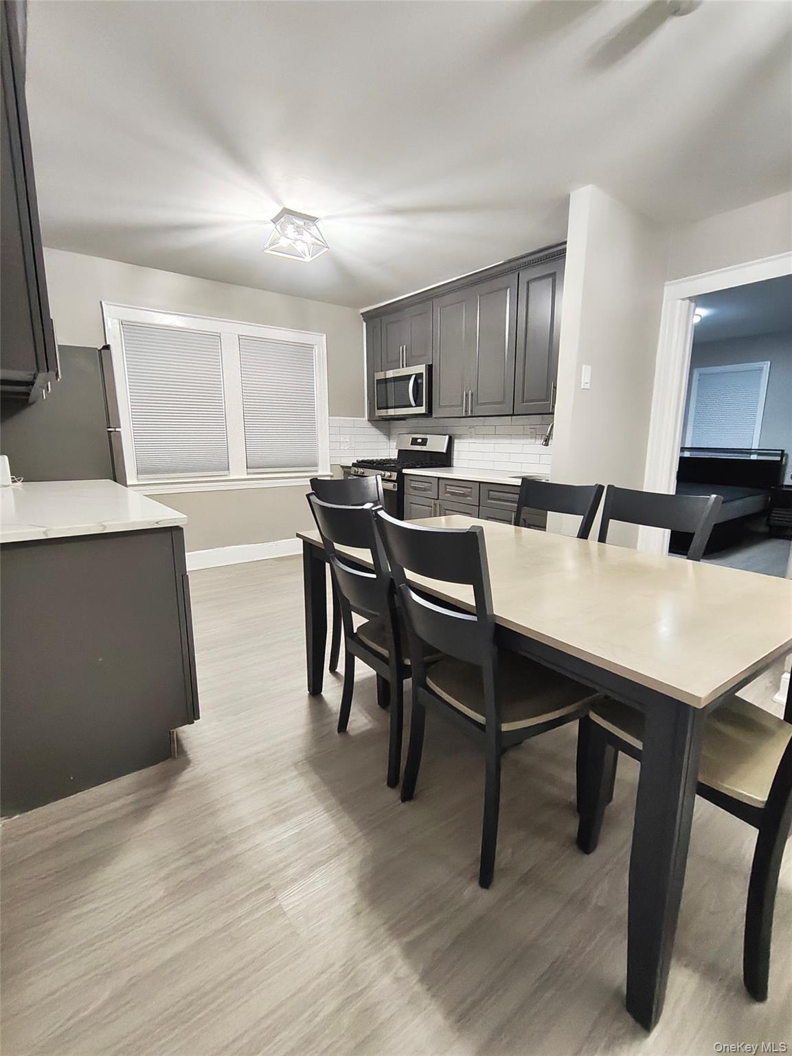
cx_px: 396
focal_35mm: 15
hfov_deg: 81.8
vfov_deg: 98.2
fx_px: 457
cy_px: 528
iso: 852
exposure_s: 1/60
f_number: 2.2
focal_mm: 1.64
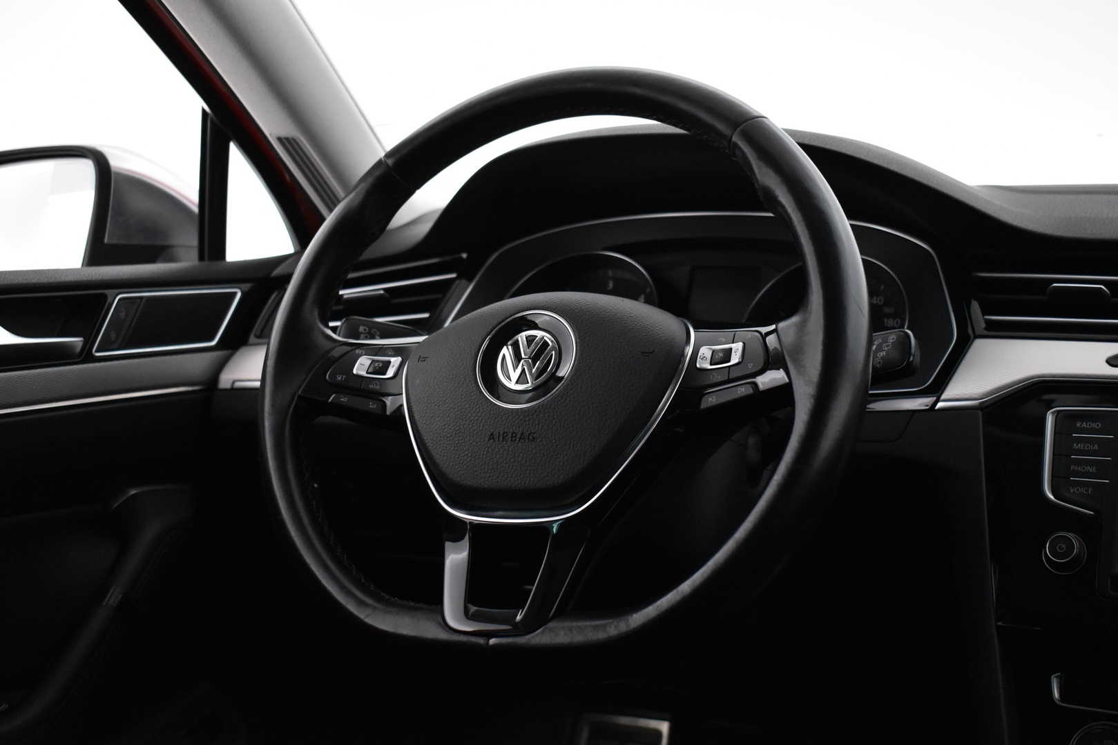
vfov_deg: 28.1
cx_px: 559
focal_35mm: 48
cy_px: 372
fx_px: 1491
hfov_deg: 41.1
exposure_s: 1/60
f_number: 4.5
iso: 3200
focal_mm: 32
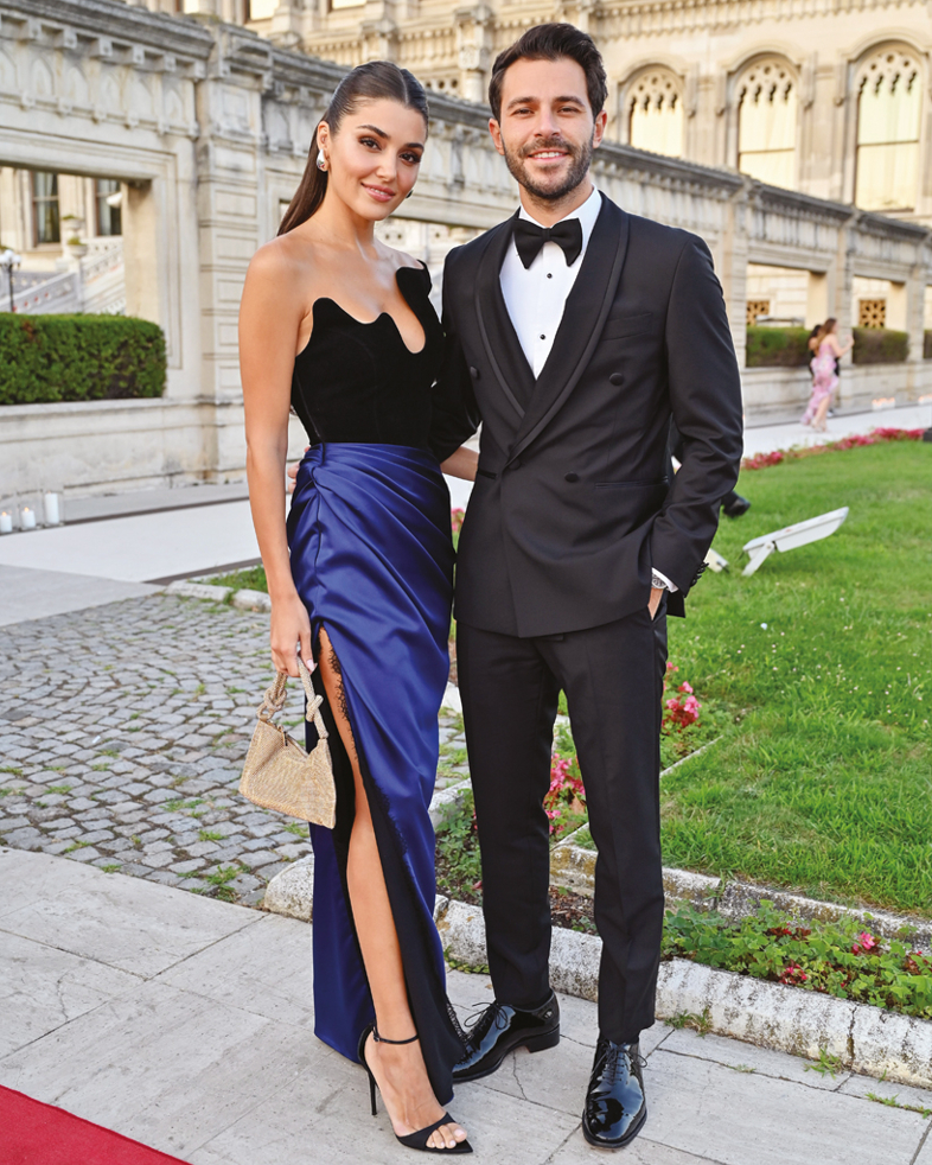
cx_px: 464
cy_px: 583
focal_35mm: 40
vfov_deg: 46.2
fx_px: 1364
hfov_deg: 37.7
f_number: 4
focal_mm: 34.5
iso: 250
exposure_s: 1/320
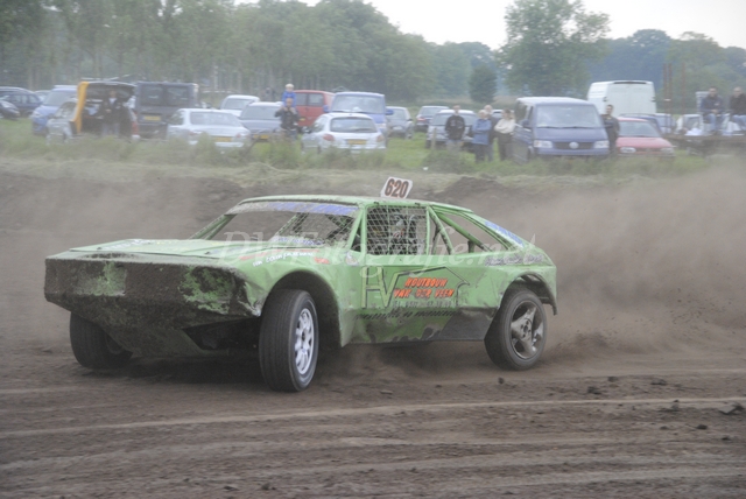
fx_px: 2800
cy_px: 250
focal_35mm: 135
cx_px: 373
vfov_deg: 10.2
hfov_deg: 15.2
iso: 800
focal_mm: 90
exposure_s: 1/400
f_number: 5.3
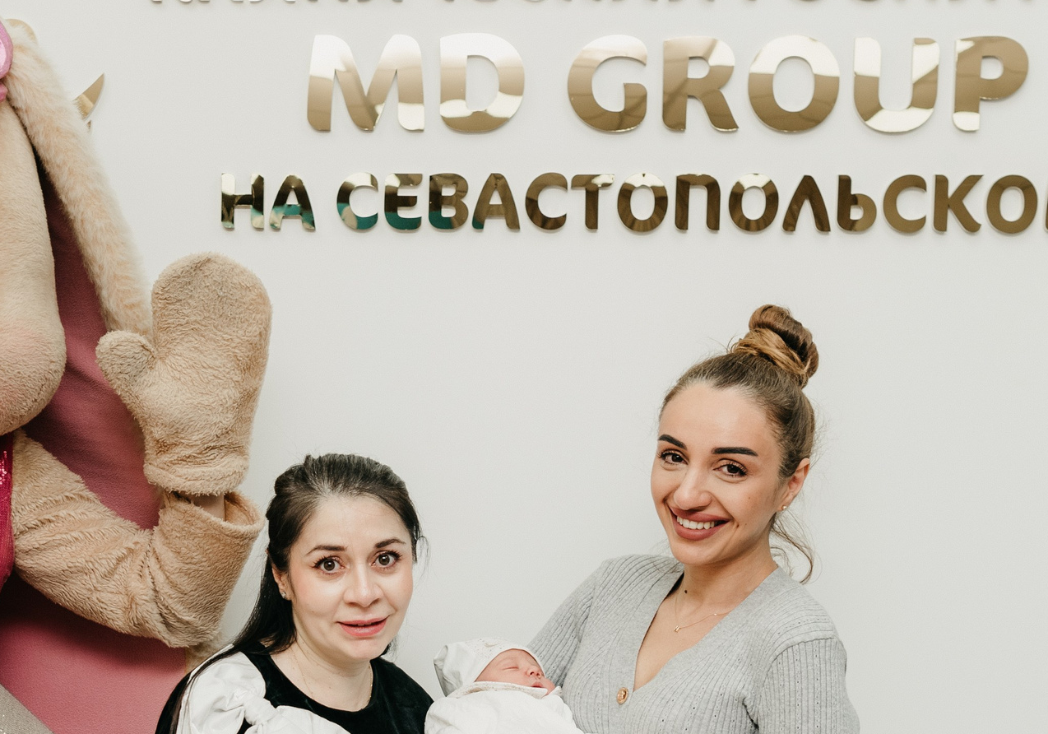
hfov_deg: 29.6
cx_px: 269
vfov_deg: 21.1
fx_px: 1951
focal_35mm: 66
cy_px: 573
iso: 160
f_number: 4
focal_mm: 29
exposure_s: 1/160
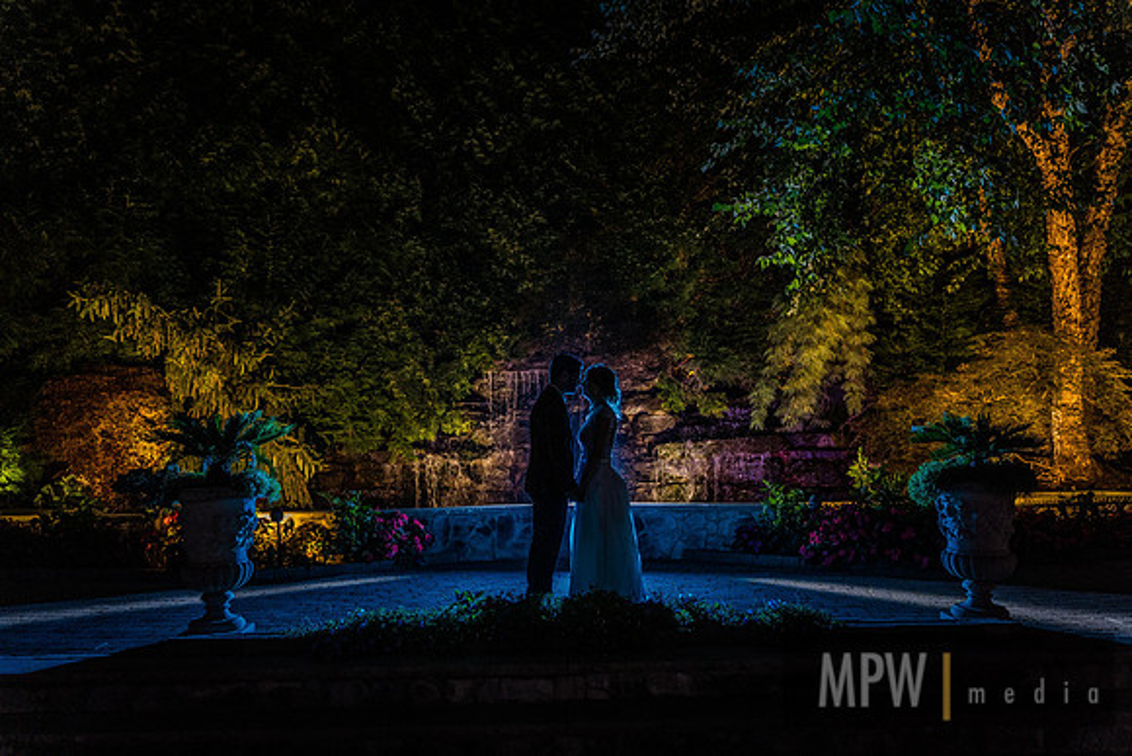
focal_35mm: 28
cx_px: 566
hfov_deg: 65.5
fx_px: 881
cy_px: 378
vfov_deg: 46.4
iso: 3200
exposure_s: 1/100
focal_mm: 28
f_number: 2.8
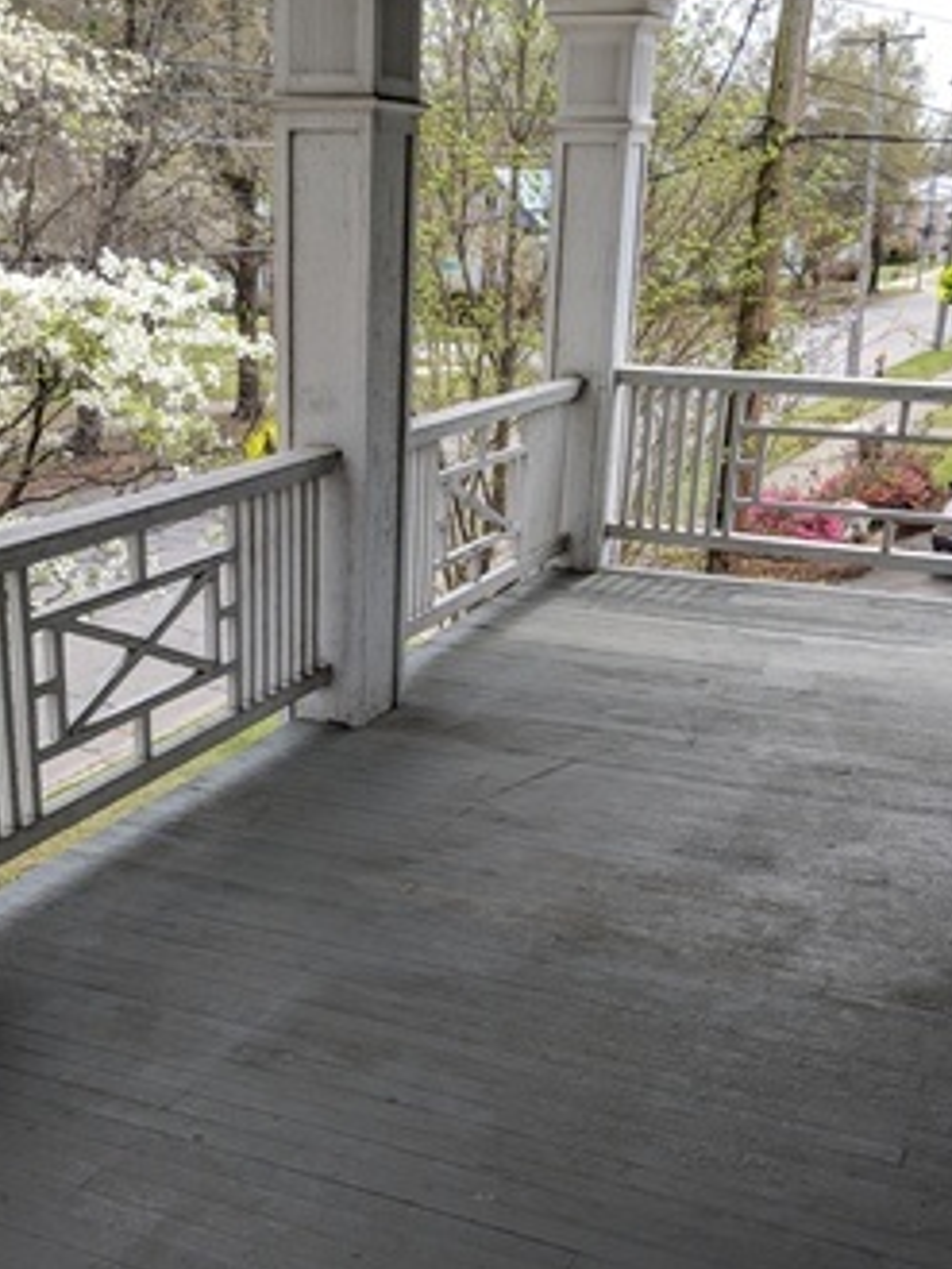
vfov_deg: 45.5
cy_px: 768
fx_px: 1502
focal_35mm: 41
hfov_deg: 35.0
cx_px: 380
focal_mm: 4.44
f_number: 1.8
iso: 52
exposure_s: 1/1672
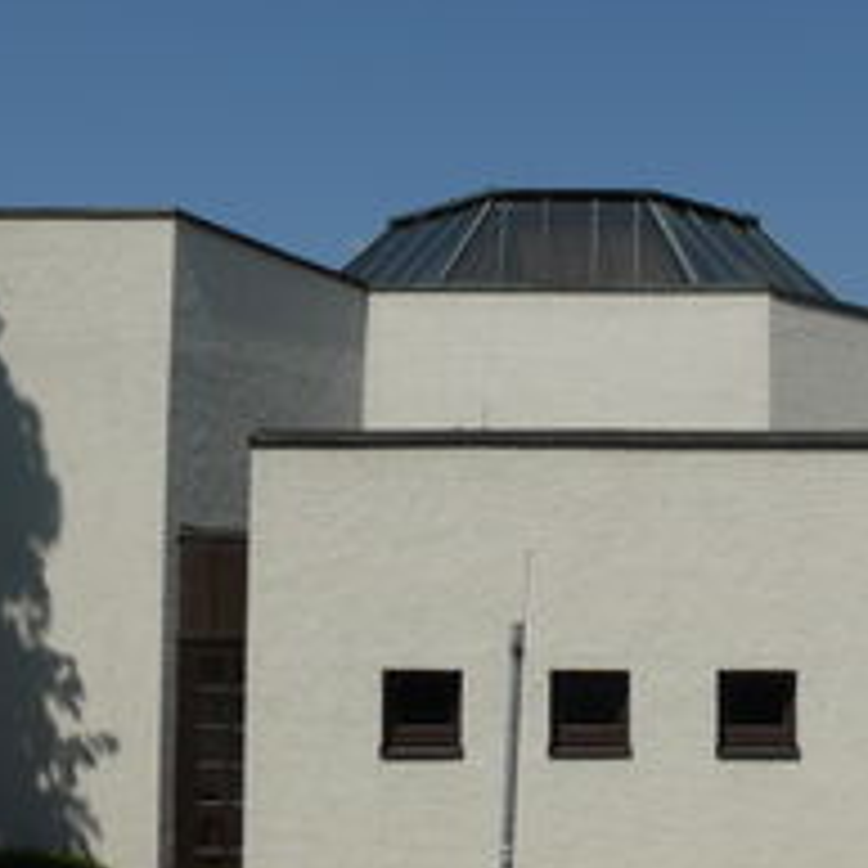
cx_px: 661
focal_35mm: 77
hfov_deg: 22.2
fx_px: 2184
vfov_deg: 22.5
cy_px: 504
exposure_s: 1/640
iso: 100
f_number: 8
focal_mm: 7.4
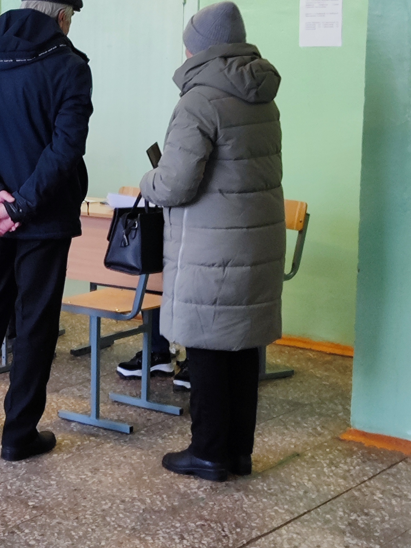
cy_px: 178
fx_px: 918
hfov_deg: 23.7
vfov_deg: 32.9
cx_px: -40
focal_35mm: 58
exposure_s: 1/50
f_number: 1.88
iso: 268
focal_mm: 5.59
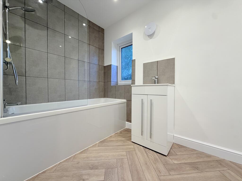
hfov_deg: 102.1
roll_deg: -0.1
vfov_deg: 85.7
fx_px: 98
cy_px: 90
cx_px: 121
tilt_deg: -1.1
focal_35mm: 14
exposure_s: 1/100
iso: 125
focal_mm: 2.22
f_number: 2.2
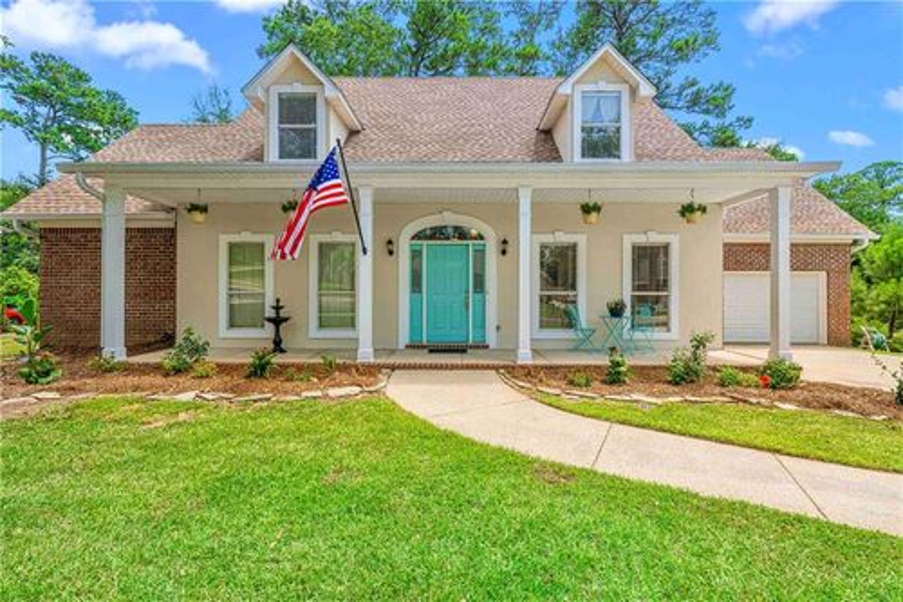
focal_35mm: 15
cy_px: 301
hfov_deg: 100.4
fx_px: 376
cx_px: 452
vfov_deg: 77.3
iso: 400
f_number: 11
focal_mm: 15
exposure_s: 1/250
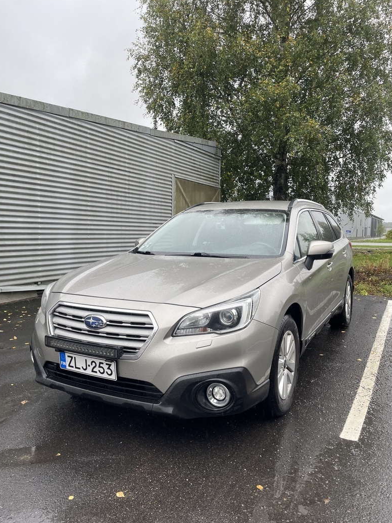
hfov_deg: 51.4
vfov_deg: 65.3
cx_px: 197
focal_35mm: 27
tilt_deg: -4.6
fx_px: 408
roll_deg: -0.4
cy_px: 265
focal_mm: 4.2
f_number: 1.6
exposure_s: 1/259
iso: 32
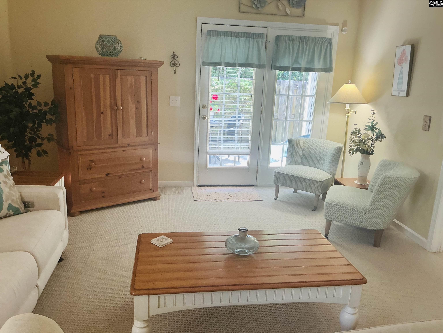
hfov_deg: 61.7
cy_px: 166
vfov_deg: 48.2
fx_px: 371
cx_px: 222
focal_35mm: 29
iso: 80
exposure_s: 1/60
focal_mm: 3
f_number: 1.8
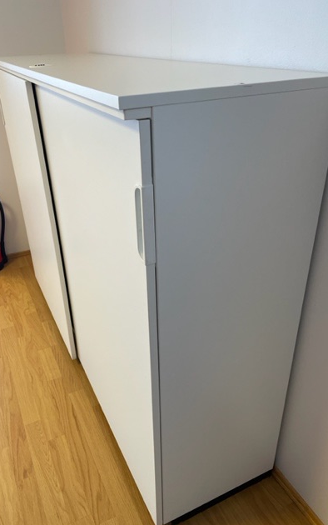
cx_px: 156
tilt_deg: -29.5
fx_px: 400
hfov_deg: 44.5
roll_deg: +2.6
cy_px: 266
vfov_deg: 66.5
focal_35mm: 28
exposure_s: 1/100
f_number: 1.6
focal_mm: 4.2
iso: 100
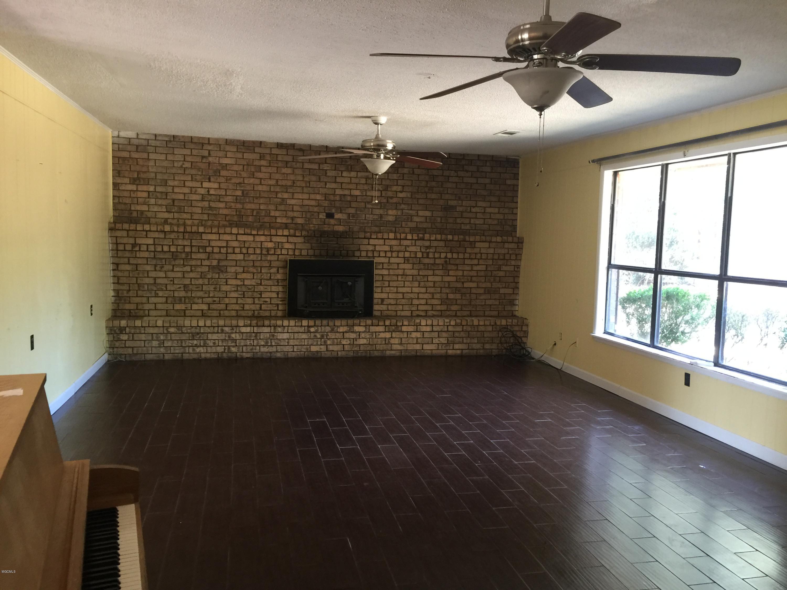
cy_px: 295
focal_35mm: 29
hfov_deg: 61.7
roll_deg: -1.0
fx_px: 659
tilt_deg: -6.2
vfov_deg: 48.2
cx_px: 394
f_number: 2.2
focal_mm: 4.15
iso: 64
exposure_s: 1/15
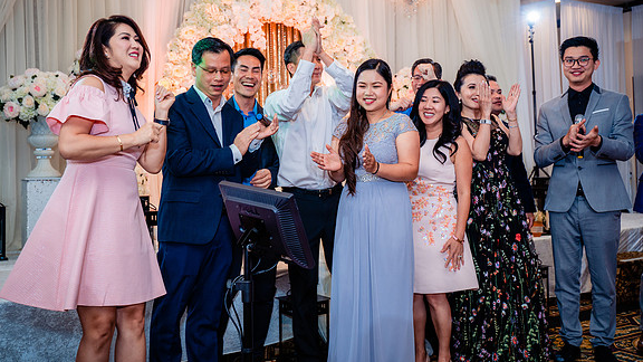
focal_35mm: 38
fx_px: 648
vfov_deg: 31.1
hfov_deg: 52.8
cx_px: 322
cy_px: 151
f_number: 3.5
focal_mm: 36
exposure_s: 1/160
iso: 640
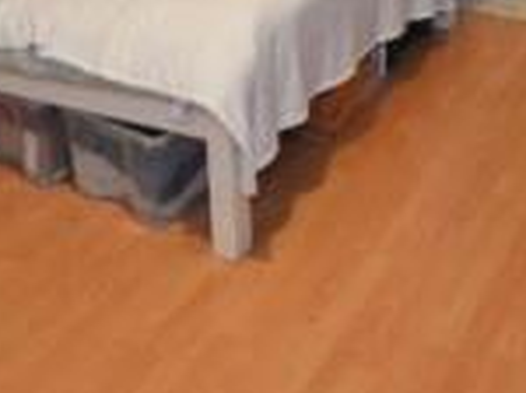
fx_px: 956
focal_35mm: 63
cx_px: 419
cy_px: -219
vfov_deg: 19.7
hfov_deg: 30.1
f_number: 3.5
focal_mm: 10
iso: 800
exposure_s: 1/25
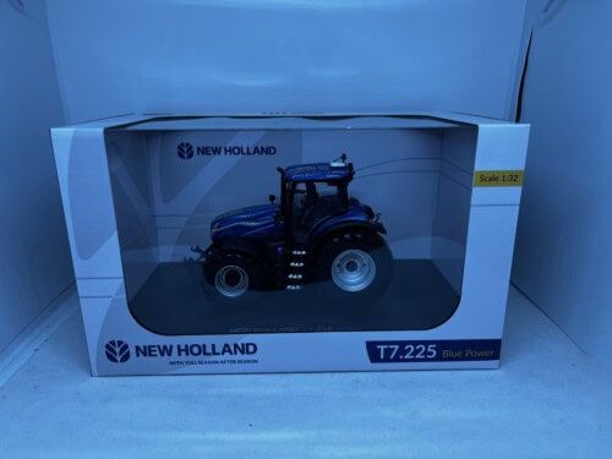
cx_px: 306
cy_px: 230
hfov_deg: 67.3
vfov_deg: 53.1
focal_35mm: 26
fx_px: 460
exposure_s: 1/122
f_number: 1.6
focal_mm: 5.1
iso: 40
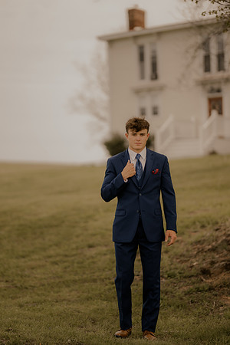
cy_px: 172
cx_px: 115
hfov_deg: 16.1
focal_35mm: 85
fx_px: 815
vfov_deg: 23.9
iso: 64
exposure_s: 1/1600
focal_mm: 85
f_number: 1.4
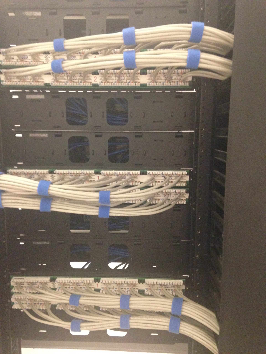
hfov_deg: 42.9
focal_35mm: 33
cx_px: 133
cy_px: 177
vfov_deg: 55.4
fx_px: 338
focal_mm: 4.12
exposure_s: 1/15
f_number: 2.4
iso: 500
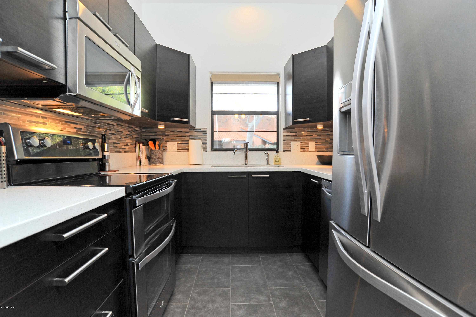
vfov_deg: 67.3
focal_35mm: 18
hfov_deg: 90.0
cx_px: 238
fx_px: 238
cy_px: 158
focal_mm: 18
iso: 640
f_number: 7.1
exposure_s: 1/30
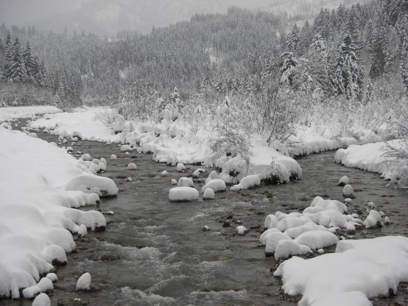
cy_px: 153
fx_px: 778
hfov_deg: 29.4
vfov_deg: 22.3
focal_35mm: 66
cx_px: 204
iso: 64
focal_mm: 11
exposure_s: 1/160
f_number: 3.9
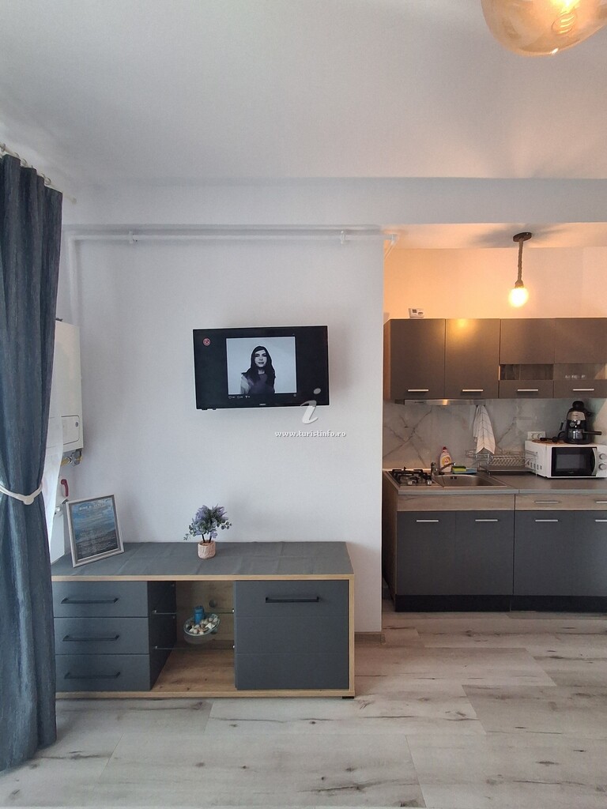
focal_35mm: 16
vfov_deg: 94.5
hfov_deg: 78.1
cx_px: 304
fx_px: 374
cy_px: 404
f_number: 2.2
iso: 125
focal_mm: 1.64
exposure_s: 1/50
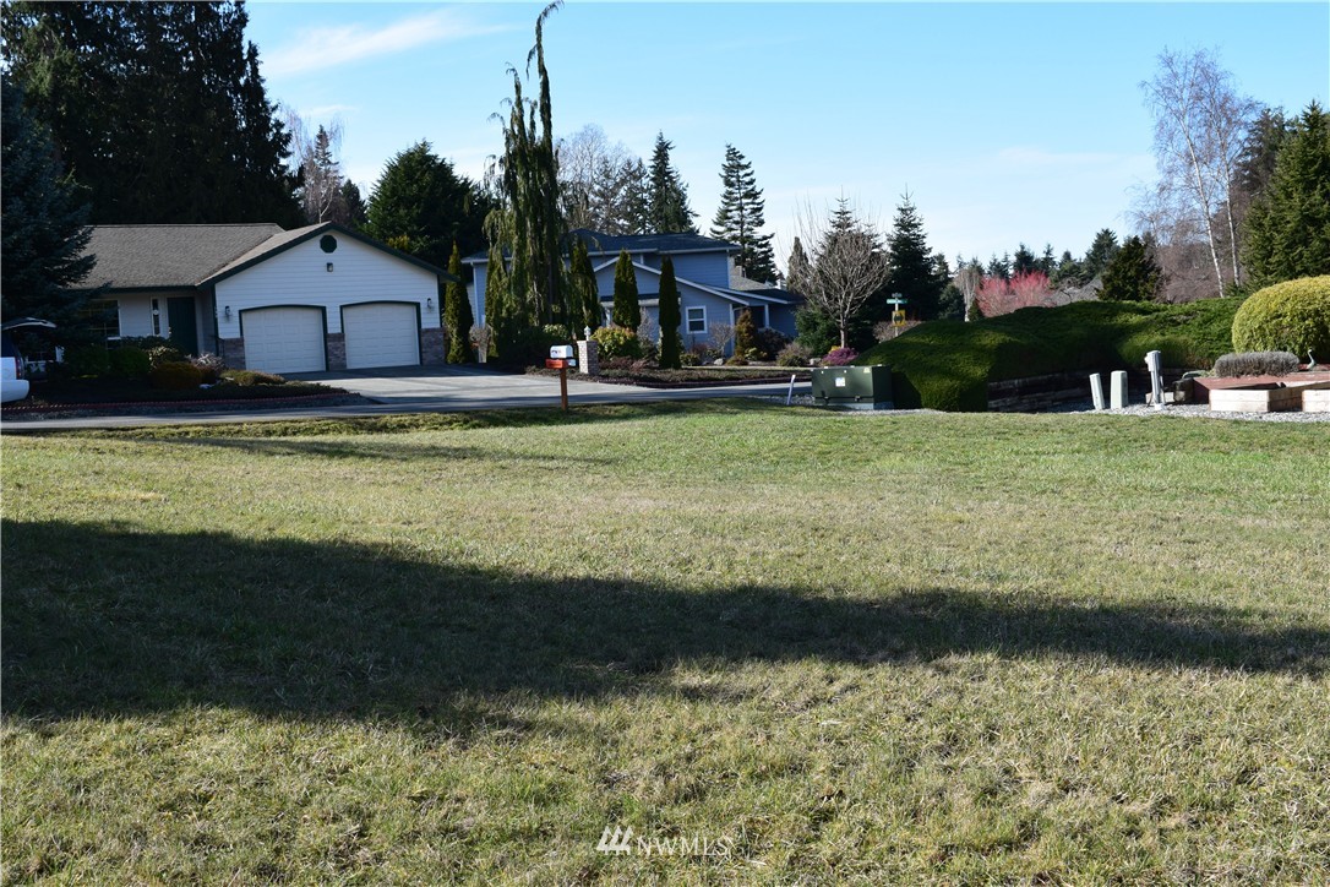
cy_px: 444
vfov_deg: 33.0
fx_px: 1496
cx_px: 665
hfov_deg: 47.9
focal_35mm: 40
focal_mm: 27
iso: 400
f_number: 11
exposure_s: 1/400
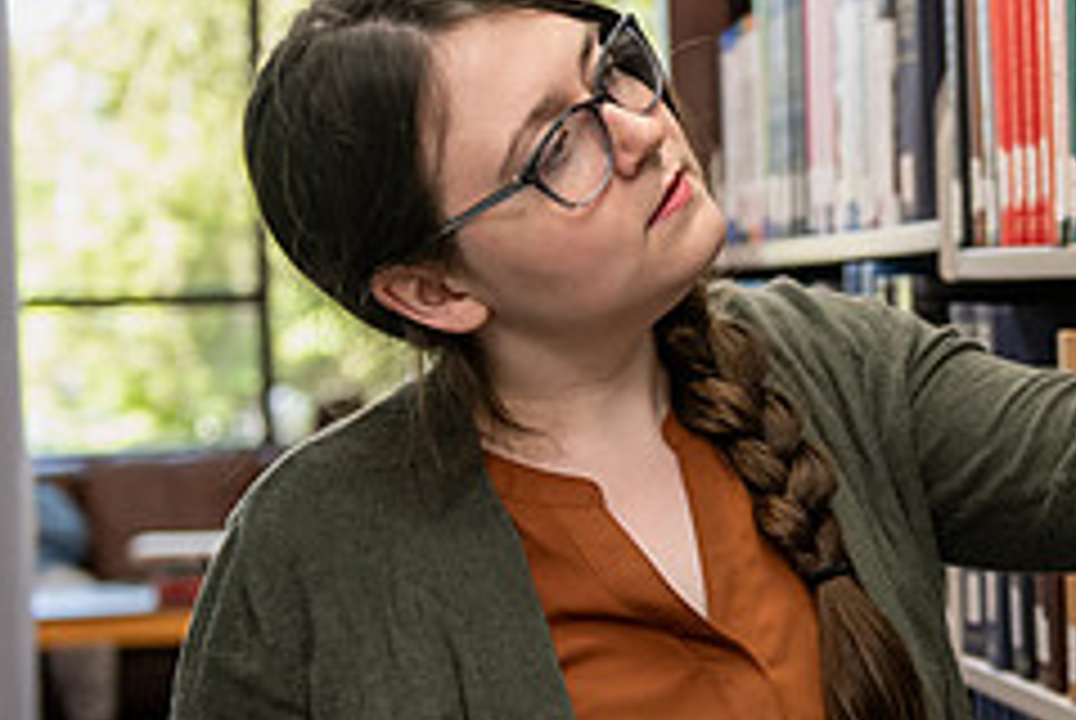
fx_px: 2903
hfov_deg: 20.6
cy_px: 331
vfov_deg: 14.1
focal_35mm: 97
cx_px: 977
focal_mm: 40
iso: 800
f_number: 2.8
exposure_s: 1/200
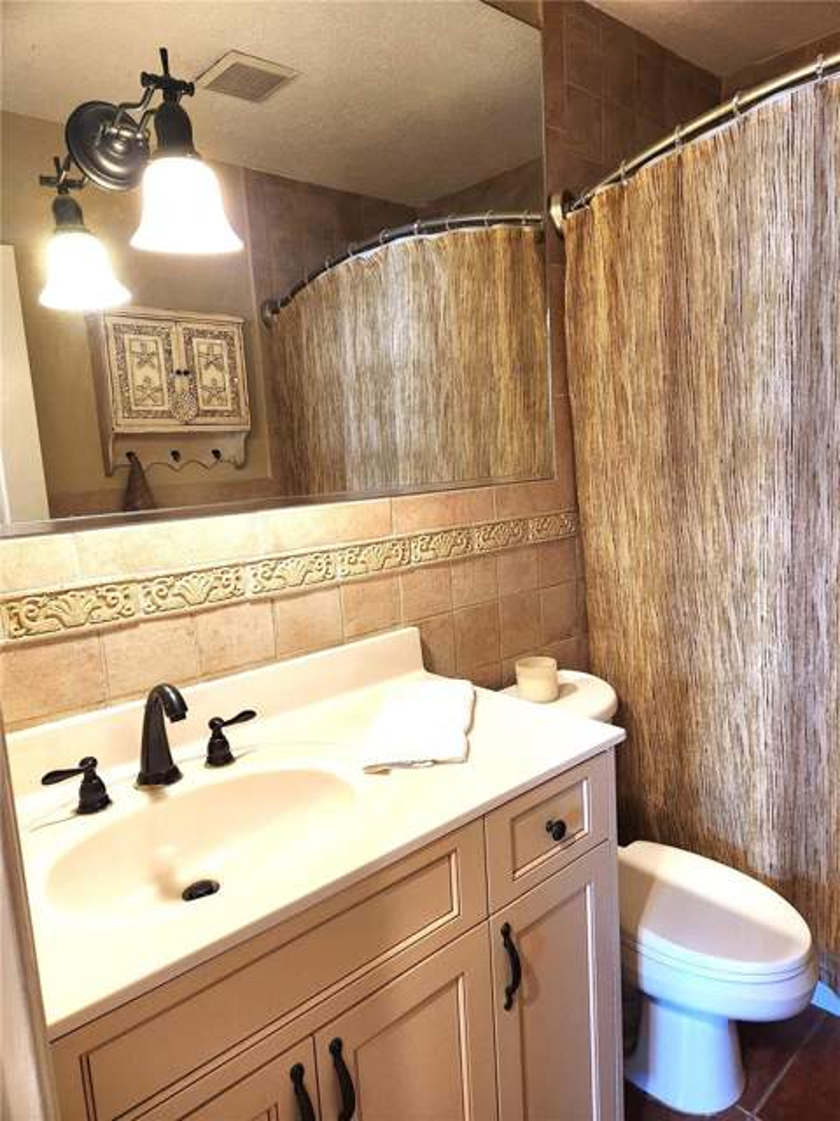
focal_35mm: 23
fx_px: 744
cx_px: 420
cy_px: 560
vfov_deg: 73.9
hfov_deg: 58.9
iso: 320
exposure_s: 1/120
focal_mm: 5.4
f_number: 1.8
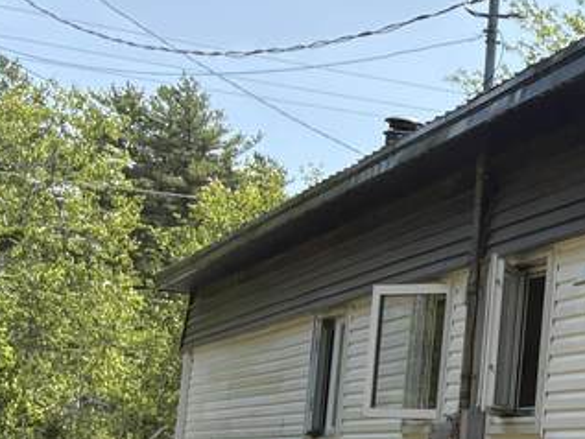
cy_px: 315
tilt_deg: +5.9
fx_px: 1775
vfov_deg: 14.1
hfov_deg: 15.4
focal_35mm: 105
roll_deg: -2.1
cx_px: 1126
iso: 64
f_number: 1.6
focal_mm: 5.96
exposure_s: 1/2985
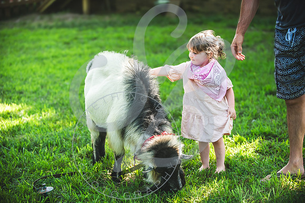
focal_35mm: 86
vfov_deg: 15.9
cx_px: 152
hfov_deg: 23.6
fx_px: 729
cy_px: 102
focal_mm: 86
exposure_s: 1/160
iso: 200
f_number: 2.8
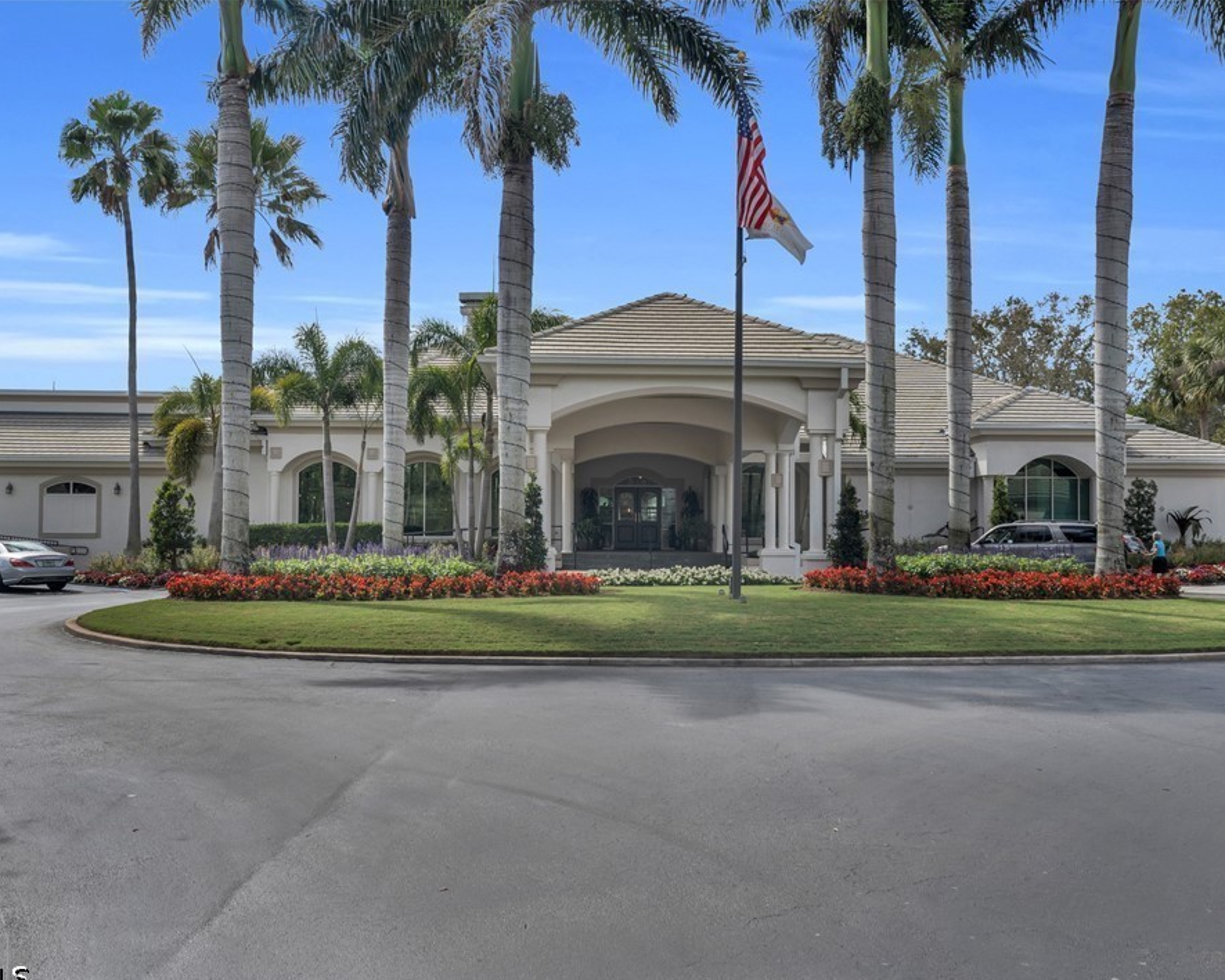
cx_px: 615
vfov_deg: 39.2
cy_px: 499
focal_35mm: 38
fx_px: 1378
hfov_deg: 47.9
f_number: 9
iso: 200
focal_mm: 33
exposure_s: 1/500
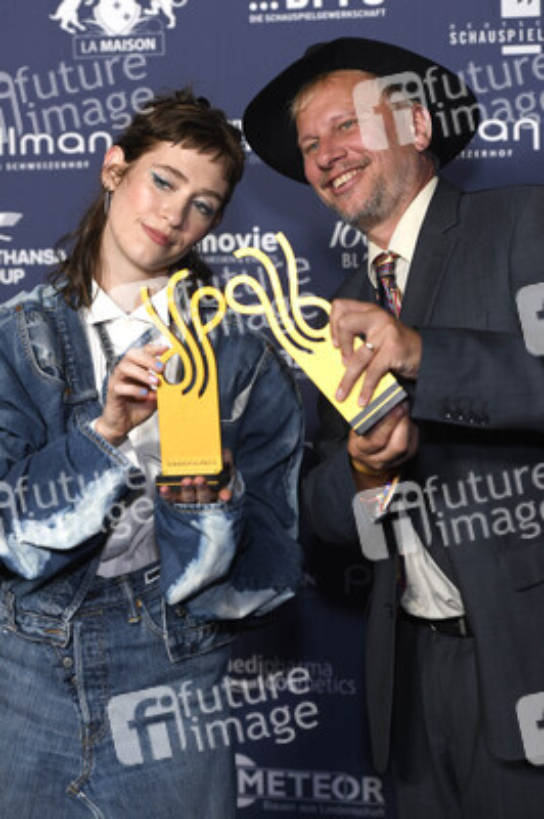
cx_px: 272
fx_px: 1771
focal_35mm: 78
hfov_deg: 17.5
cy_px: 410
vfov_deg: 26.0
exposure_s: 1/400
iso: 640
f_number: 3.5
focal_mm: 78
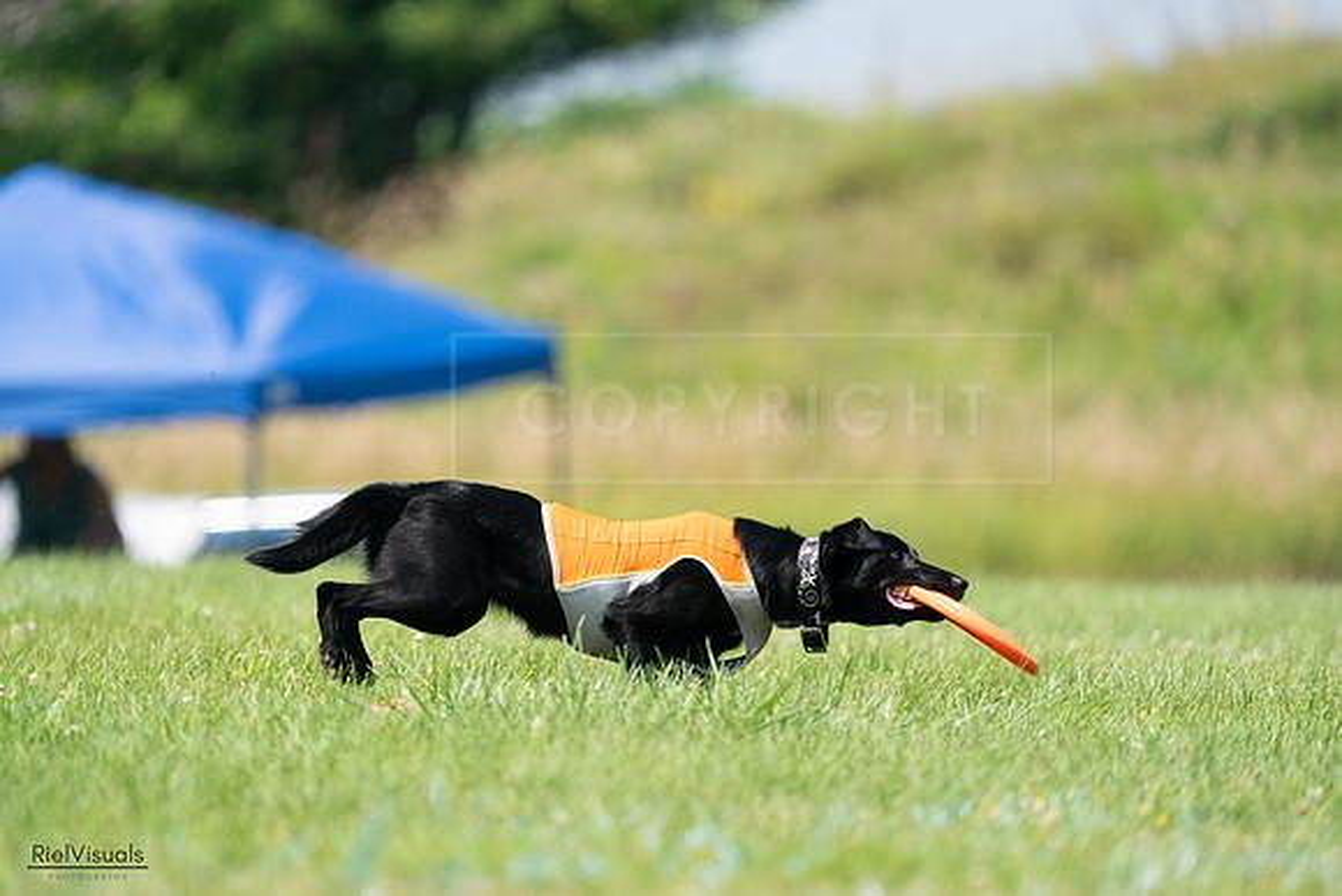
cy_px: 448
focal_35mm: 518
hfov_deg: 4.0
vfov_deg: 2.7
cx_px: 671
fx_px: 19314
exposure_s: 1/4000
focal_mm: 518
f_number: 6.3
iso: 1600
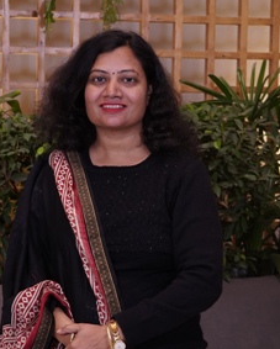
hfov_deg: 16.2
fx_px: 982
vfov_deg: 20.1
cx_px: 114
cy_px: 234
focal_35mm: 95
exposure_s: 1/125
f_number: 6.3
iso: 1250
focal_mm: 43
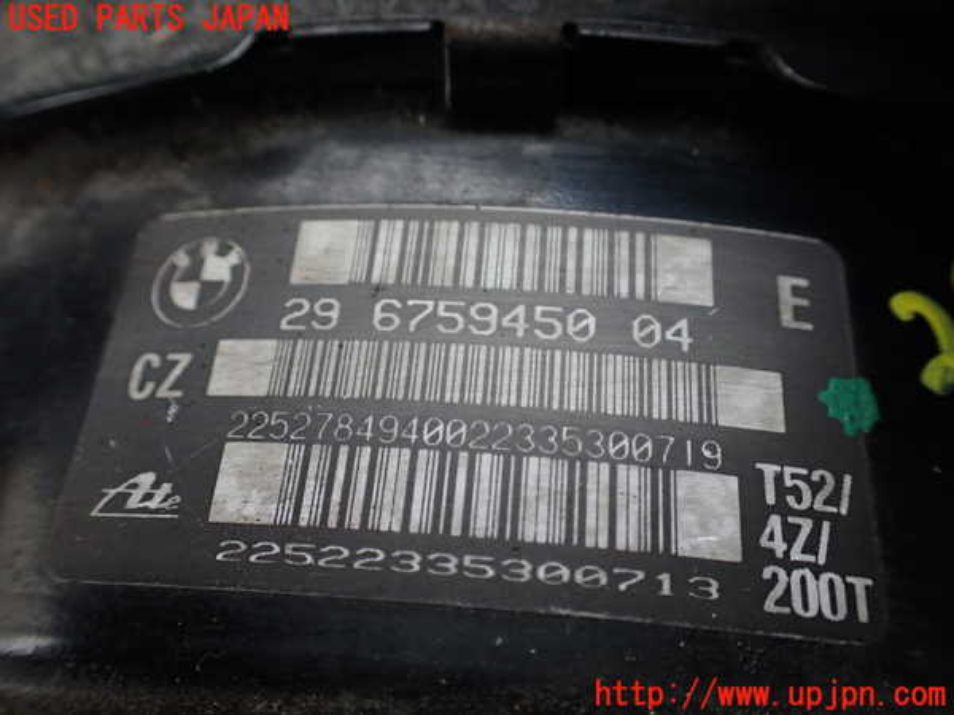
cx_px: 477
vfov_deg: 46.8
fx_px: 827
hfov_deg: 60.0
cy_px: 358
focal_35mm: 30
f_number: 2.3
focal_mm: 5.4
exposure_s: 1/125
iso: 250
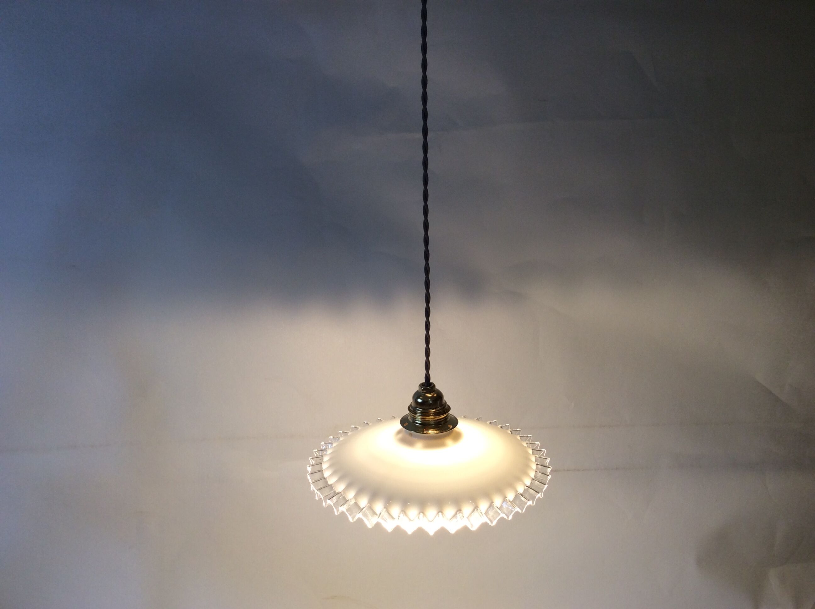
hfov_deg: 56.9
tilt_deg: -16.3
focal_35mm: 32
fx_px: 752
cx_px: 408
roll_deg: +2.7
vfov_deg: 44.1
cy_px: 304
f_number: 2.4
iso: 40
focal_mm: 3.3
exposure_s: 1/50
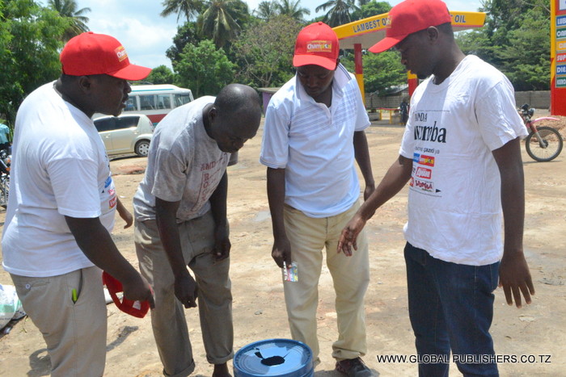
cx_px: 283
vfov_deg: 40.0
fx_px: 519
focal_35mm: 33
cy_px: 188
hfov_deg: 57.2
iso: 3200
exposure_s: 1/1250
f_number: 18
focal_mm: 22
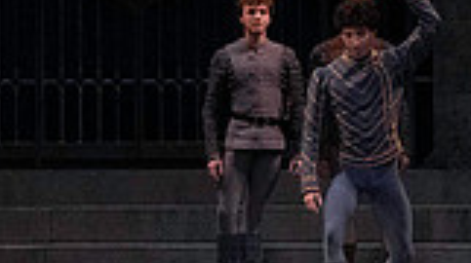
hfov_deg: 5.6
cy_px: -174
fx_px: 4814
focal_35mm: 386
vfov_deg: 3.1
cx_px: 298
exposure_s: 1/400
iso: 20000
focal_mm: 102
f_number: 14
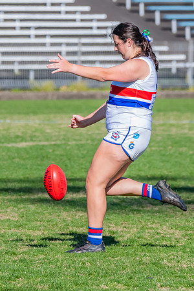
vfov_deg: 2.8
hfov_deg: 1.9
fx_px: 6002
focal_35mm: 743
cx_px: 30
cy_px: 116
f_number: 9
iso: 800
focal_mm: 320
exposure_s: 1/1600
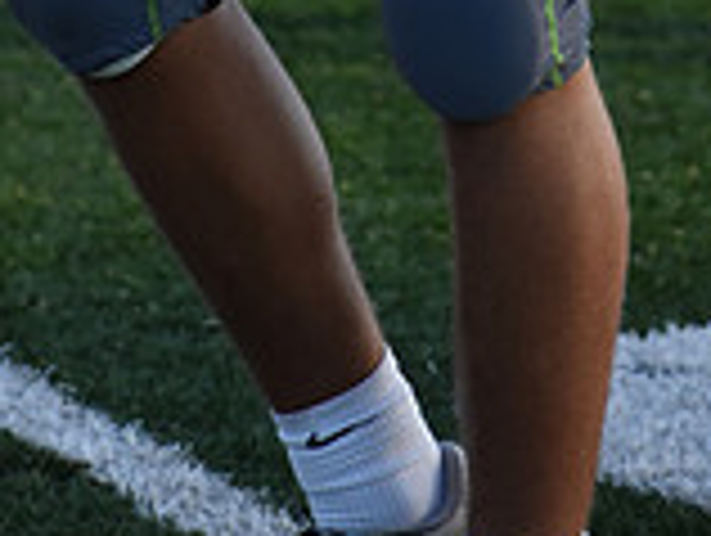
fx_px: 15222
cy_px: -730
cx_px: 317
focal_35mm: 740
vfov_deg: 2.0
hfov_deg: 2.7
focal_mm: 140
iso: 800
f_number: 4.8
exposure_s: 1/1000
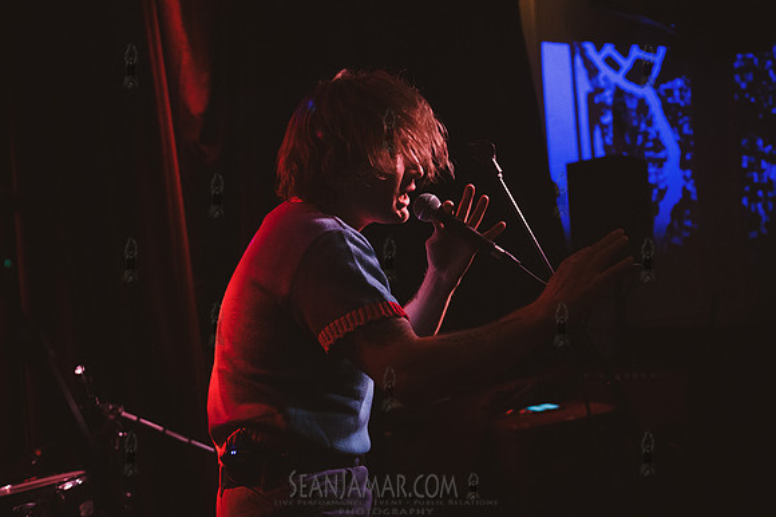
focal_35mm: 44
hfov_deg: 44.5
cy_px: 258
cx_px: 388
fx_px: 948
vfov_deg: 30.5
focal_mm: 44
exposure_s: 1/400
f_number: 3.5
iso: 10000
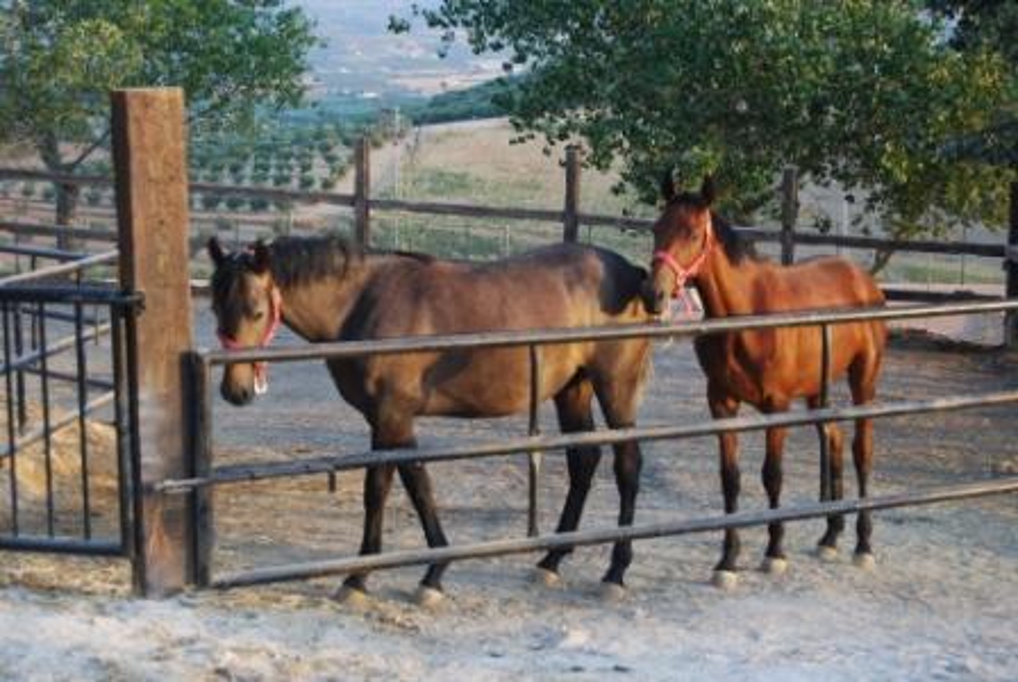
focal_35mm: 75
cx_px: 509
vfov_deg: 18.2
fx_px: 2124
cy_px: 341
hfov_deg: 27.0
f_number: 5.6
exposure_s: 1/50
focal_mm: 50
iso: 200
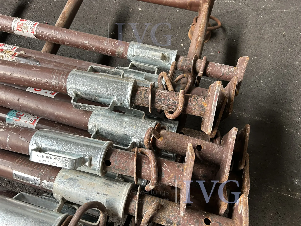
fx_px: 226
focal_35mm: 26
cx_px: 150
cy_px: 113
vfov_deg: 53.1
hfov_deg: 67.3
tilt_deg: -64.8
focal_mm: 5.7
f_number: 1.5
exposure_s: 1/94
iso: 125
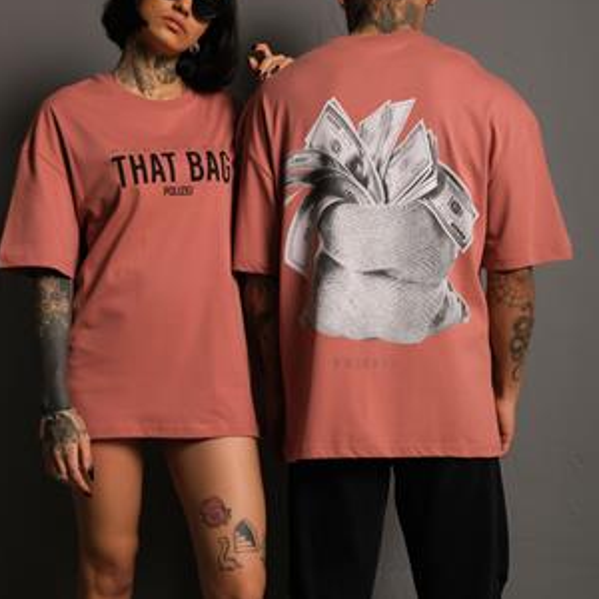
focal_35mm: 58
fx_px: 1135
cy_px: 364
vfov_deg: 29.5
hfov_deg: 29.5
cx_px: 286
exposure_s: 1/160
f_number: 5
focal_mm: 23.3
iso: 160
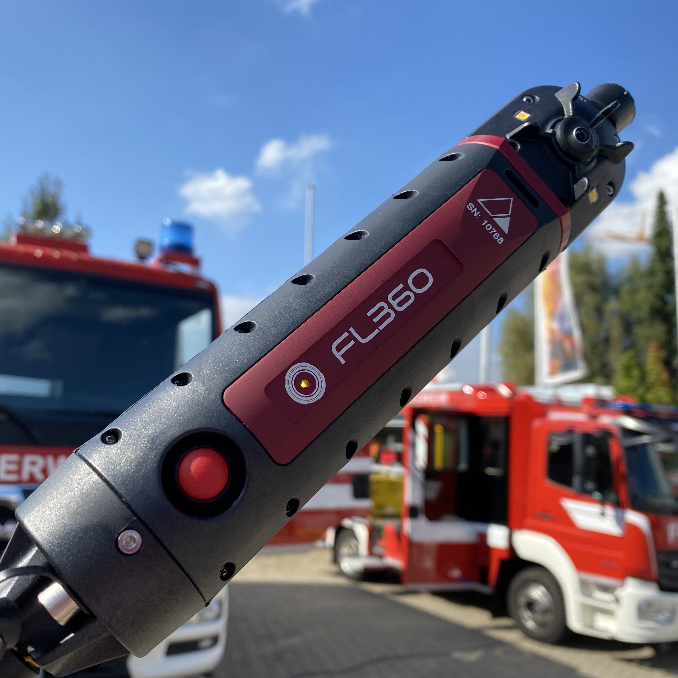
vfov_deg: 52.5
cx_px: 295
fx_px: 687
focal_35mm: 31
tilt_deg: +7.7
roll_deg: -1.7
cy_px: 342
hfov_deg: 52.4
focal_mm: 4.25
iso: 32
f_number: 1.8
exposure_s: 1/2141
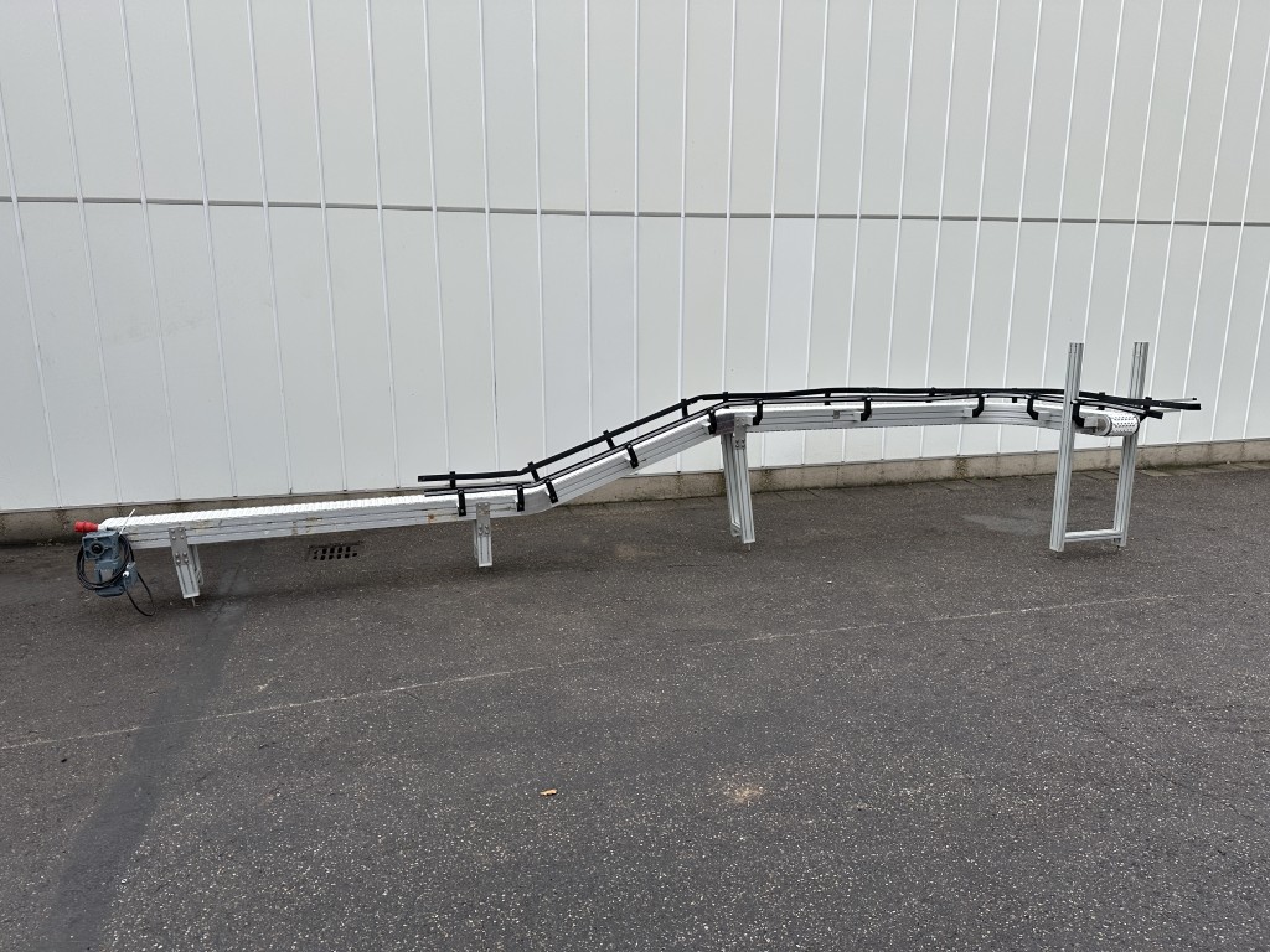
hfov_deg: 71.6
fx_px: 881
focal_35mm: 24
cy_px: 476
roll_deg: -0.3
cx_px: 635
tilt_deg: -11.5
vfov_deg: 56.8
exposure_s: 1/484
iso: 80
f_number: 1.78
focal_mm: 6.86
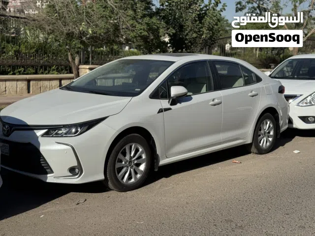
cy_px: 118
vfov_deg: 30.3
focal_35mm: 48
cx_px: 158
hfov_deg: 39.7
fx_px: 437
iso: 80
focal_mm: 6.76
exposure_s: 1/7937
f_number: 1.78
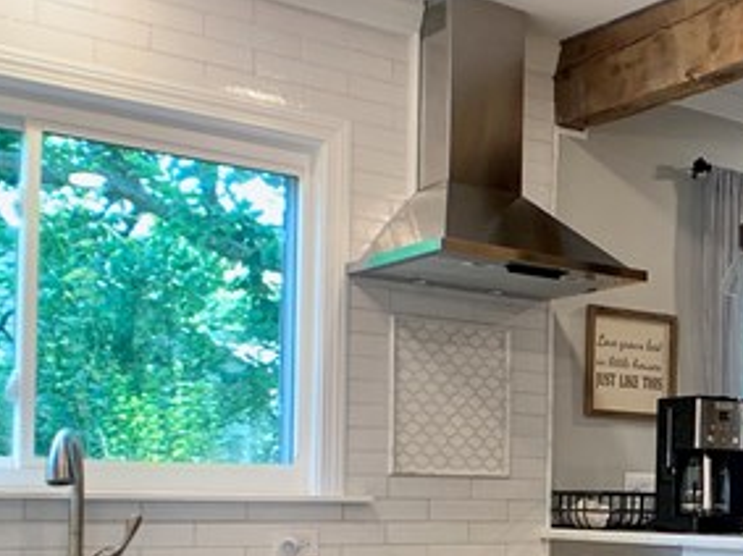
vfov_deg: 15.6
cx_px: 782
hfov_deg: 20.1
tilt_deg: -0.2
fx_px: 2017
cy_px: 477
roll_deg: -1.1
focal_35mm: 94
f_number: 1.8
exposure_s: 1/60
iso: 125
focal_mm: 4.25
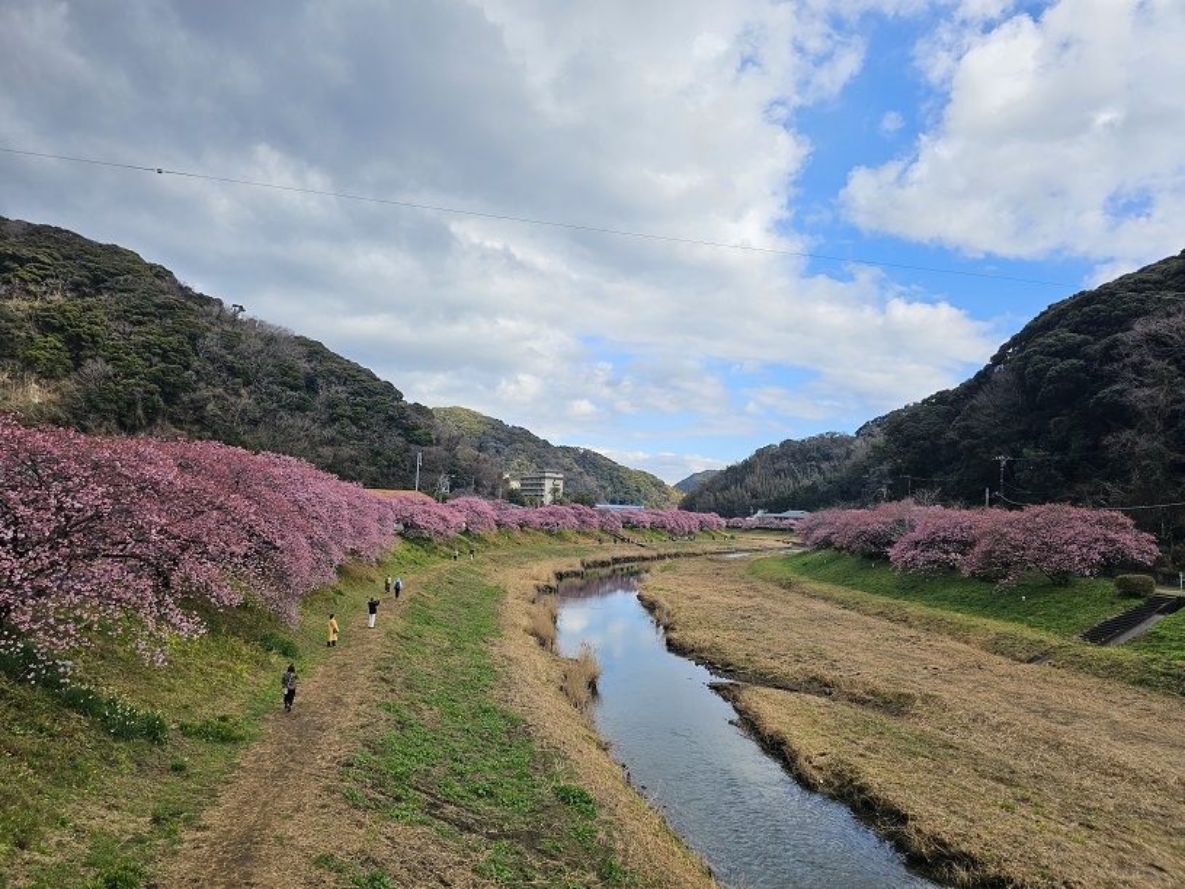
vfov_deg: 58.9
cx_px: 592
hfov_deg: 73.9
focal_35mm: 23
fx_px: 787
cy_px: 444
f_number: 1.7
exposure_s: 1/788
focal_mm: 6.3
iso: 10
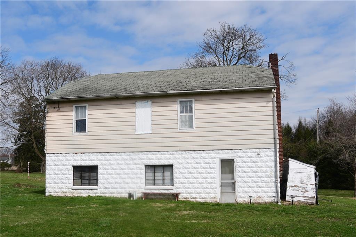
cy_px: 118
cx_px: 178
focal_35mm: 36
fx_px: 356
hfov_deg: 53.1
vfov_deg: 36.8
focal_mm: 24
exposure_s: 1/1000
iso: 100
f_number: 5.6
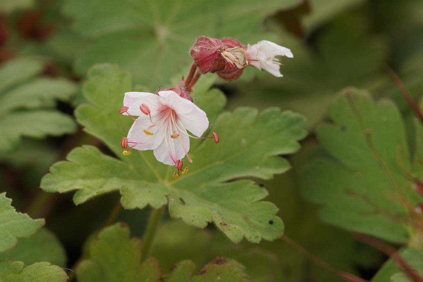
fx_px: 1774
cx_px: 212
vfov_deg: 9.1
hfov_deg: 13.6
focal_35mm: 151
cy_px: 140
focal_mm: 100
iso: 250
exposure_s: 1/160
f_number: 6.3
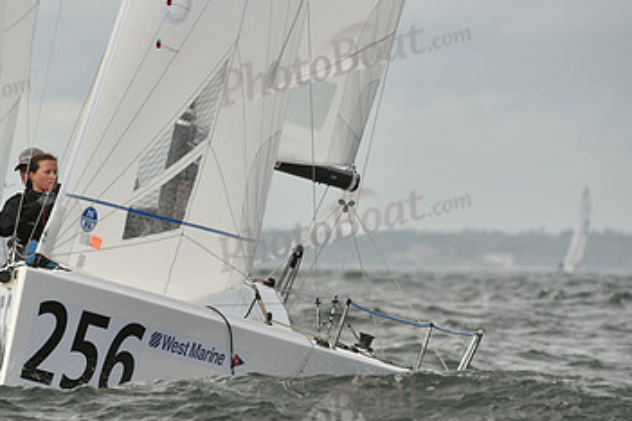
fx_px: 8988
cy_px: 345
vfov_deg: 2.7
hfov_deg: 4.0
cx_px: 126
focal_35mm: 512
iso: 320
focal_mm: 310
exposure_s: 1/1250
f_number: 6.3
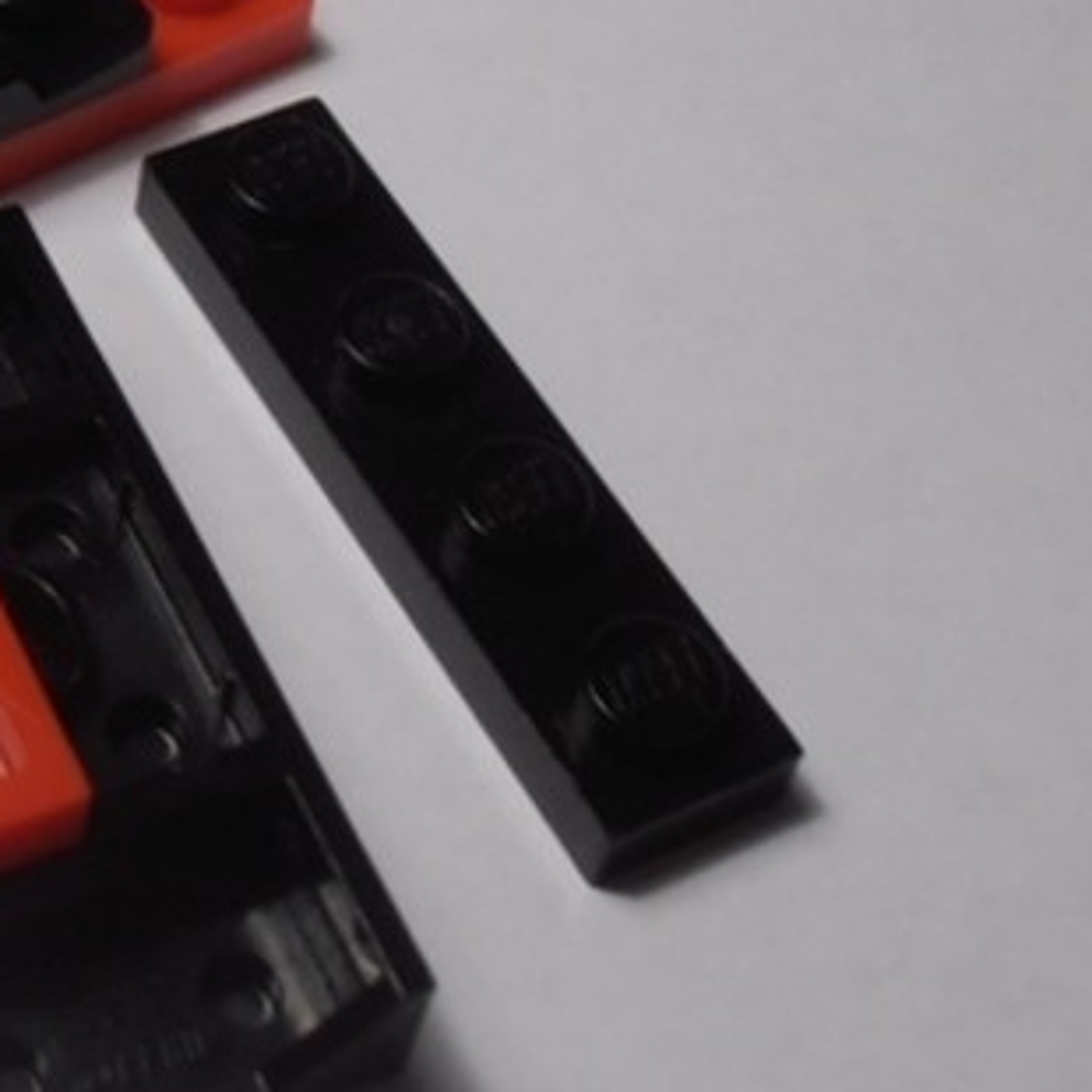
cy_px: 203
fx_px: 3391
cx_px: -190
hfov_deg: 17.5
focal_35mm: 95
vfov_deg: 18.1
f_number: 3.9
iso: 80
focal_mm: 6.61
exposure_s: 1/60
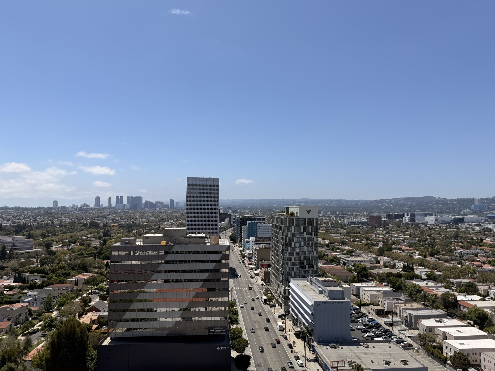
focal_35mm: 24
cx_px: 248
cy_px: 186
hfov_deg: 71.6
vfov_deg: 56.8
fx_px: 343
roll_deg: -0.5
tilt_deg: +4.3
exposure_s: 1/8130
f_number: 1.78
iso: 80
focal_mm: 6.76
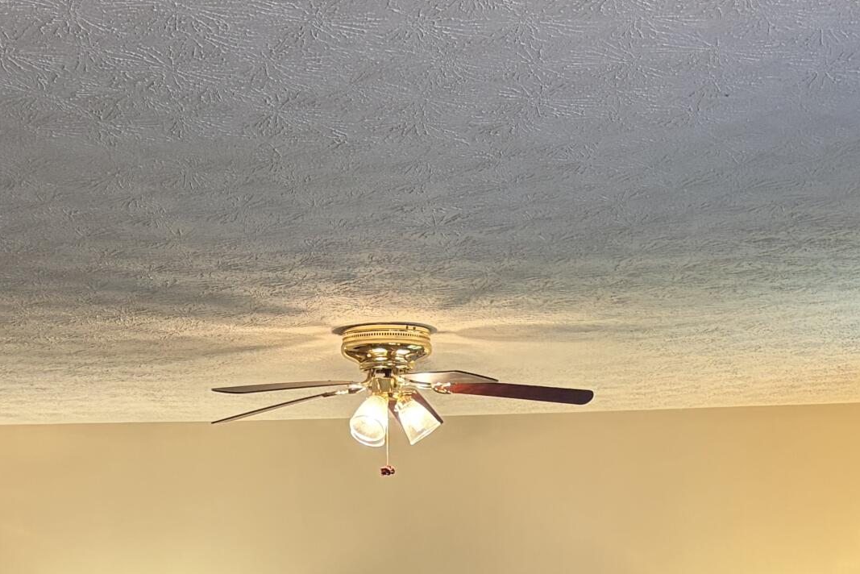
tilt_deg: -2.6
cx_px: 408
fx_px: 1816
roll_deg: +1.8
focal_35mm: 76
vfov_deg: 17.0
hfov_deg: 26.6
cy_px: 734
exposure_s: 1/60
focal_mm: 5.96
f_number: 1.6
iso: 160
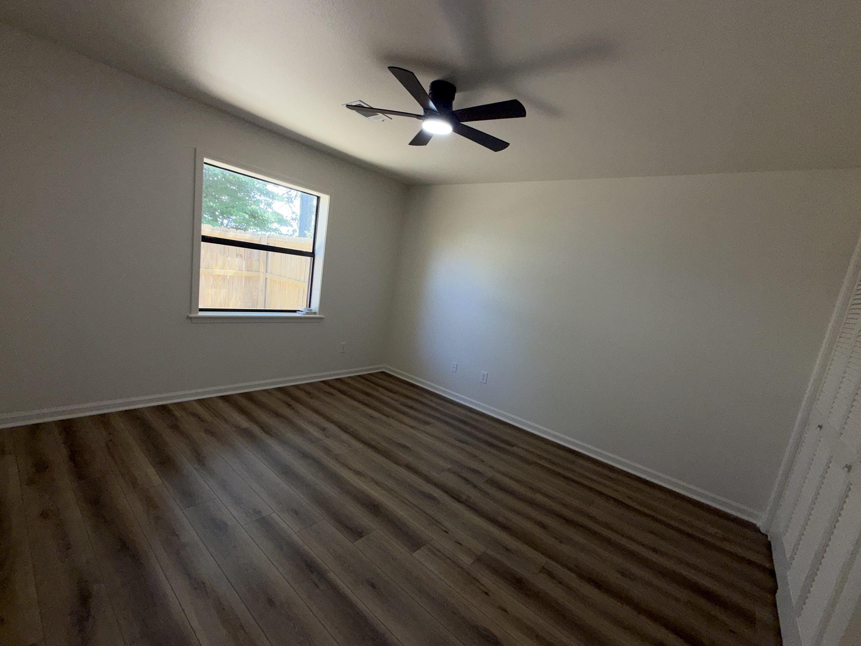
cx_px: 431
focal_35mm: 15
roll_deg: -8.2
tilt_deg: -10.4
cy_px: 339
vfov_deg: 81.7
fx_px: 373
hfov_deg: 98.2
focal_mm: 2.22
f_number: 2.2
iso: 40
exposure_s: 1/120
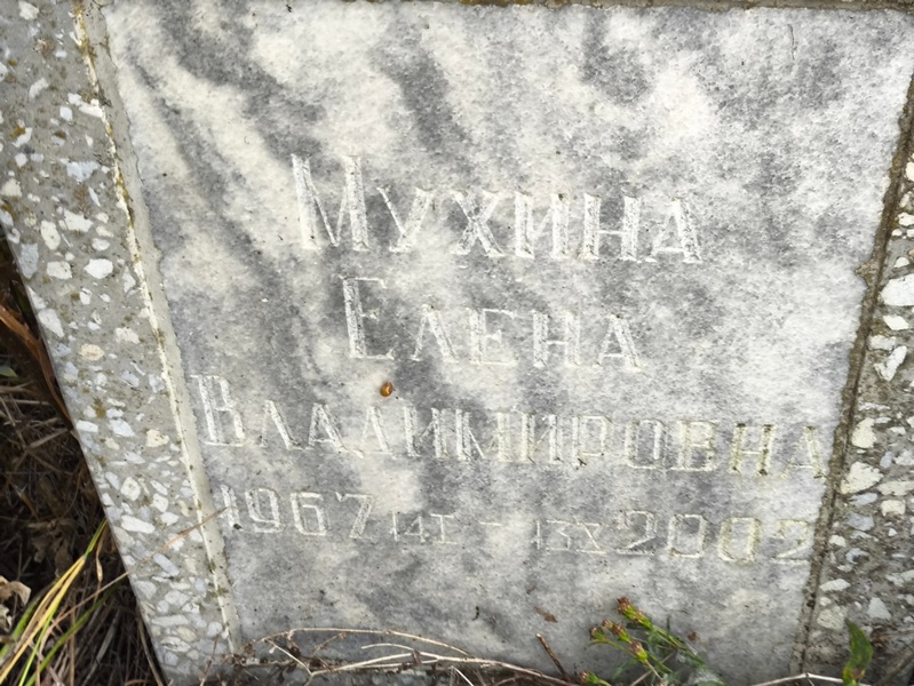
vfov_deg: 29.1
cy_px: 343
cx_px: 457
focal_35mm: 50
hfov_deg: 38.2
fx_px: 1321
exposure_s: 1/60
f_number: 1.7
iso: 64
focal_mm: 4.71
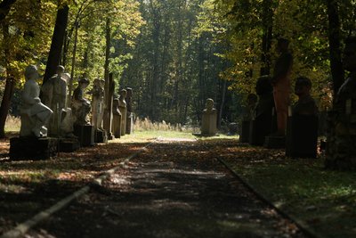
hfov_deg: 28.8
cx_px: 178
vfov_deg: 19.5
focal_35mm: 70
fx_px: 692
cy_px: 119
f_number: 2.8
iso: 160
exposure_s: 1/100
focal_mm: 70
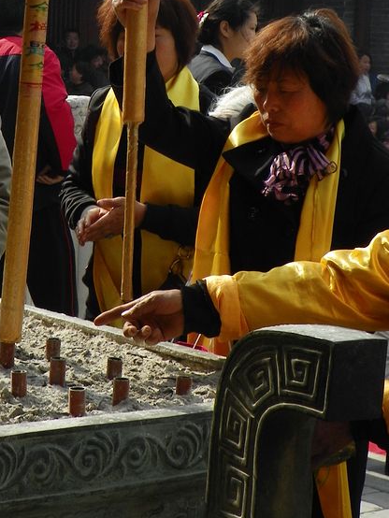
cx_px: 60
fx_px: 1842
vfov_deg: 15.8
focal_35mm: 123
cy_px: 36
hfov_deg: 12.0
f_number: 4.5
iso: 64
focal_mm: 11.4
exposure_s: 1/320
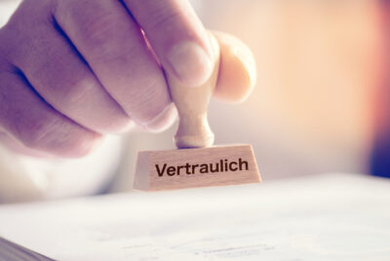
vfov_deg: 13.7
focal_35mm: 100
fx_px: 1084
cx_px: 195
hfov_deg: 20.4
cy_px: 130
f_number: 4
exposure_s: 1/125
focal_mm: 100
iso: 1100
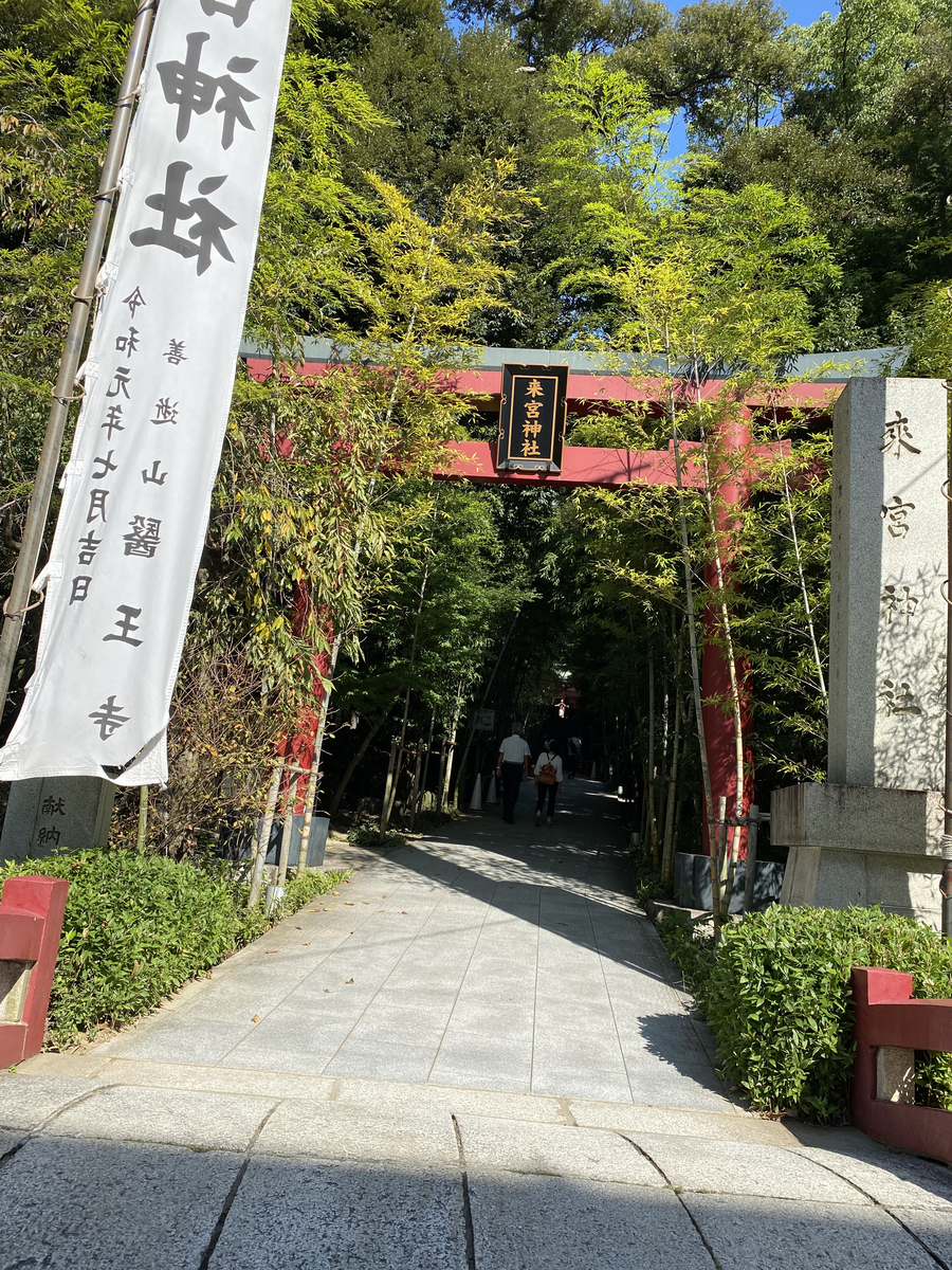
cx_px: 476
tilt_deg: +10.8
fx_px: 953
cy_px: 635
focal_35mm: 26
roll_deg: -4.6
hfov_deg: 53.1
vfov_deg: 67.3
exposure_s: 1/2028
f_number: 1.8
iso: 32
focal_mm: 4.25
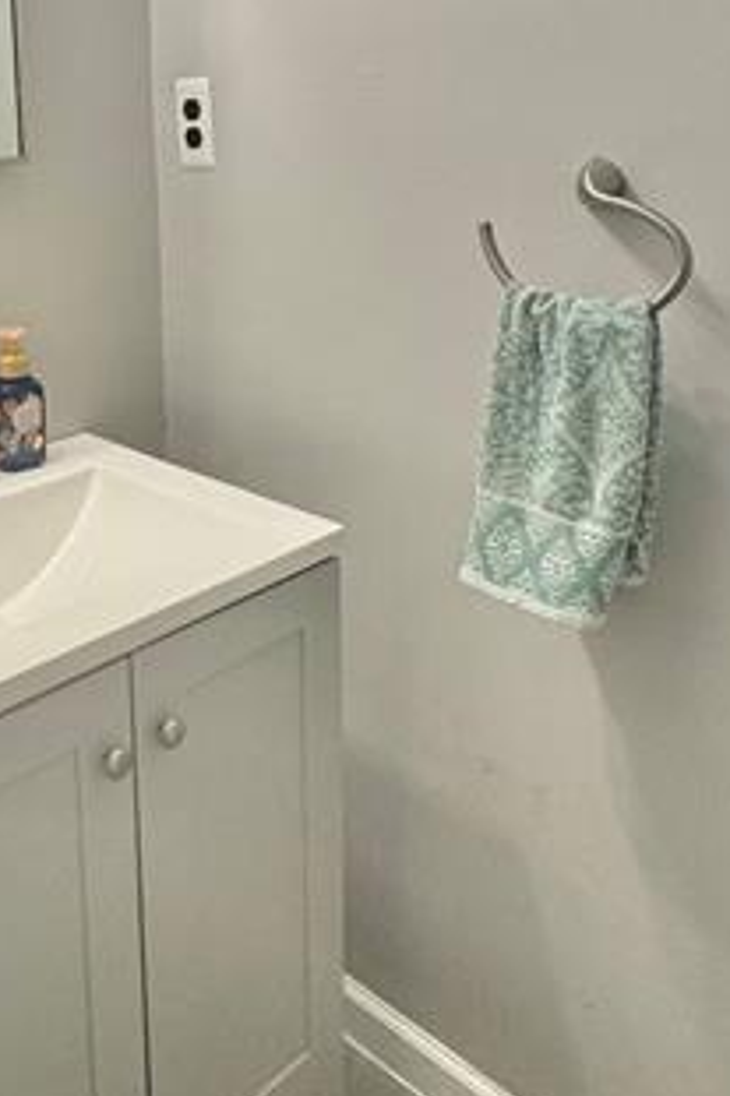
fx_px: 1096
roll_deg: +2.3
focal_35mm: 36
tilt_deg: -10.6
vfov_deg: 50.9
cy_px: 275
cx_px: 159
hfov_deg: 35.8
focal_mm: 2.22
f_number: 2.2
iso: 125
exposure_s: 1/120
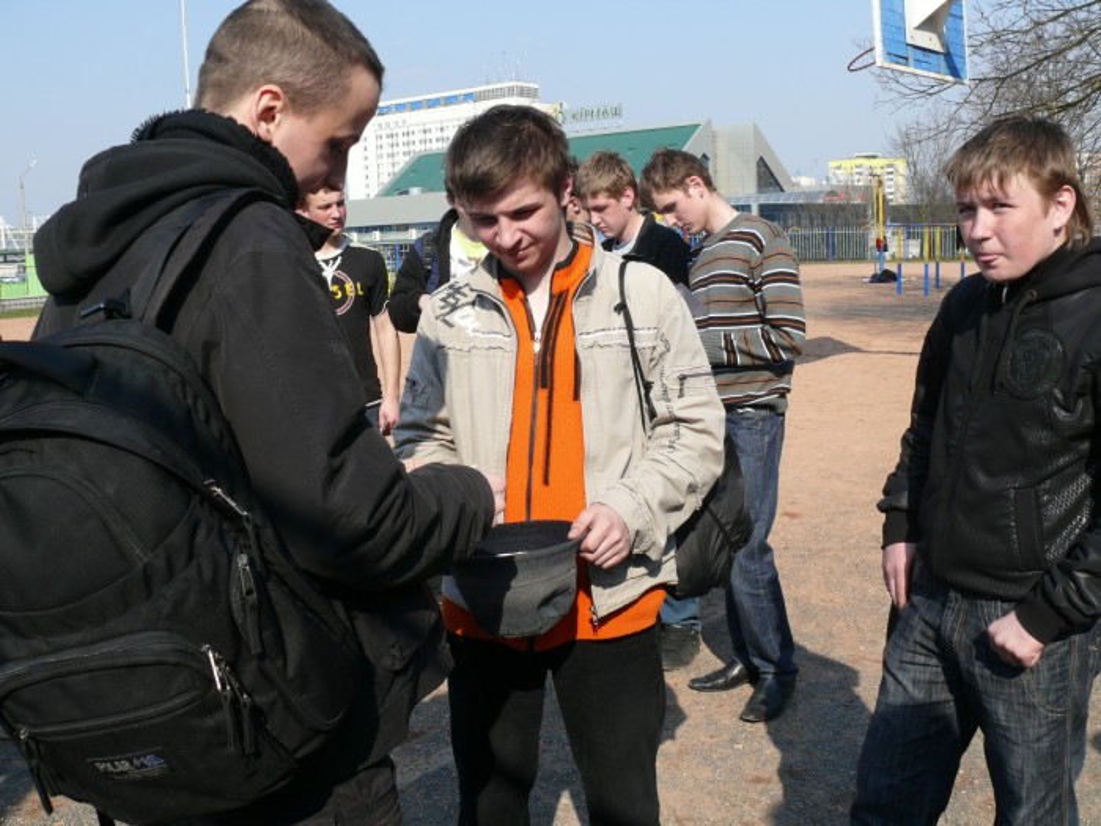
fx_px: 1113
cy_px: 413
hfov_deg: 52.6
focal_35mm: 35
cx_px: 550
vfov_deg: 40.7
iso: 100
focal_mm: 7.4
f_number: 5.6
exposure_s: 1/400
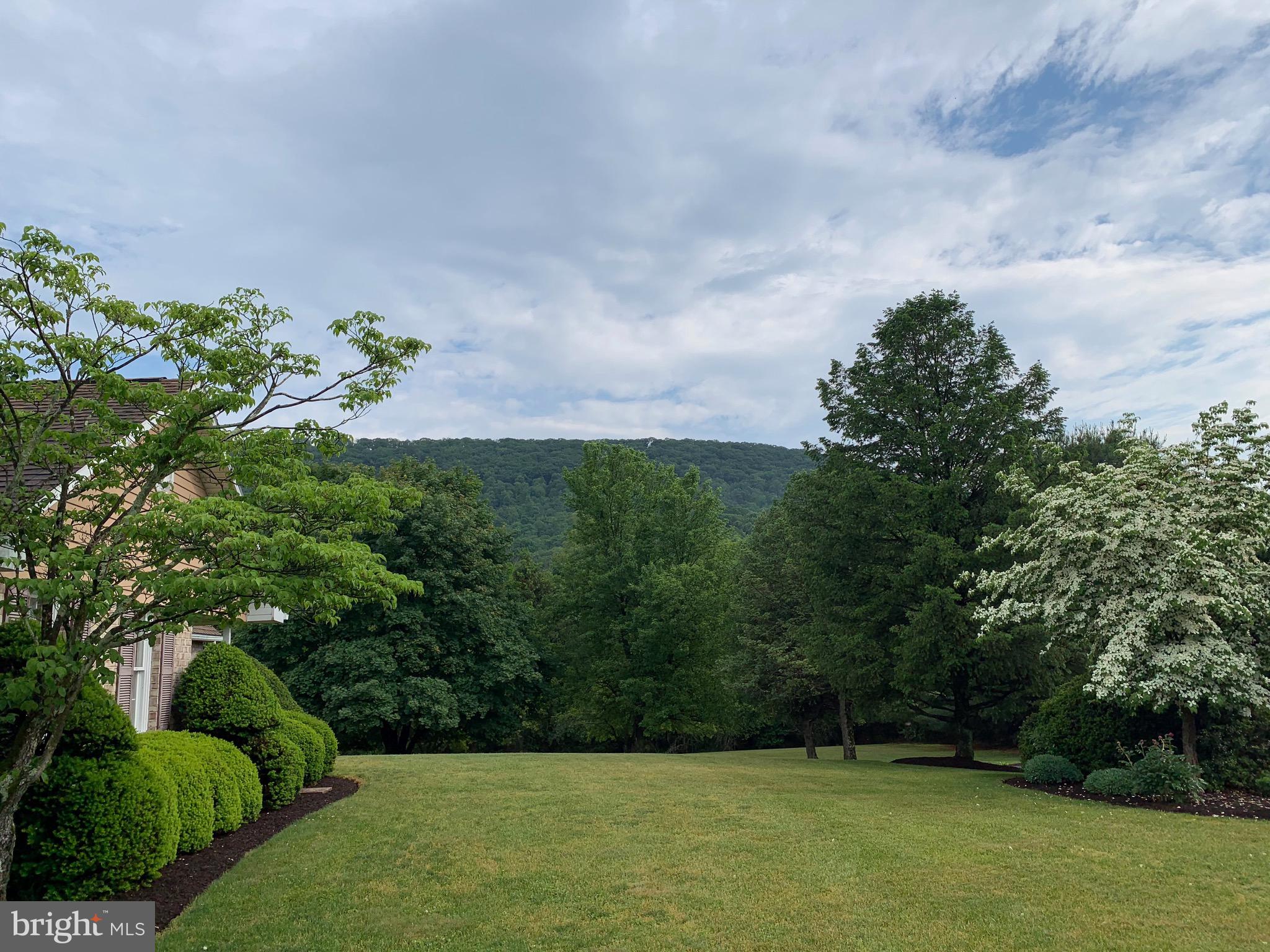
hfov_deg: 67.3
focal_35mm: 26
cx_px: 635
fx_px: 954
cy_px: 476
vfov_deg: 53.1
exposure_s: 1/2681
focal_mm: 4.25
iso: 25
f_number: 1.8
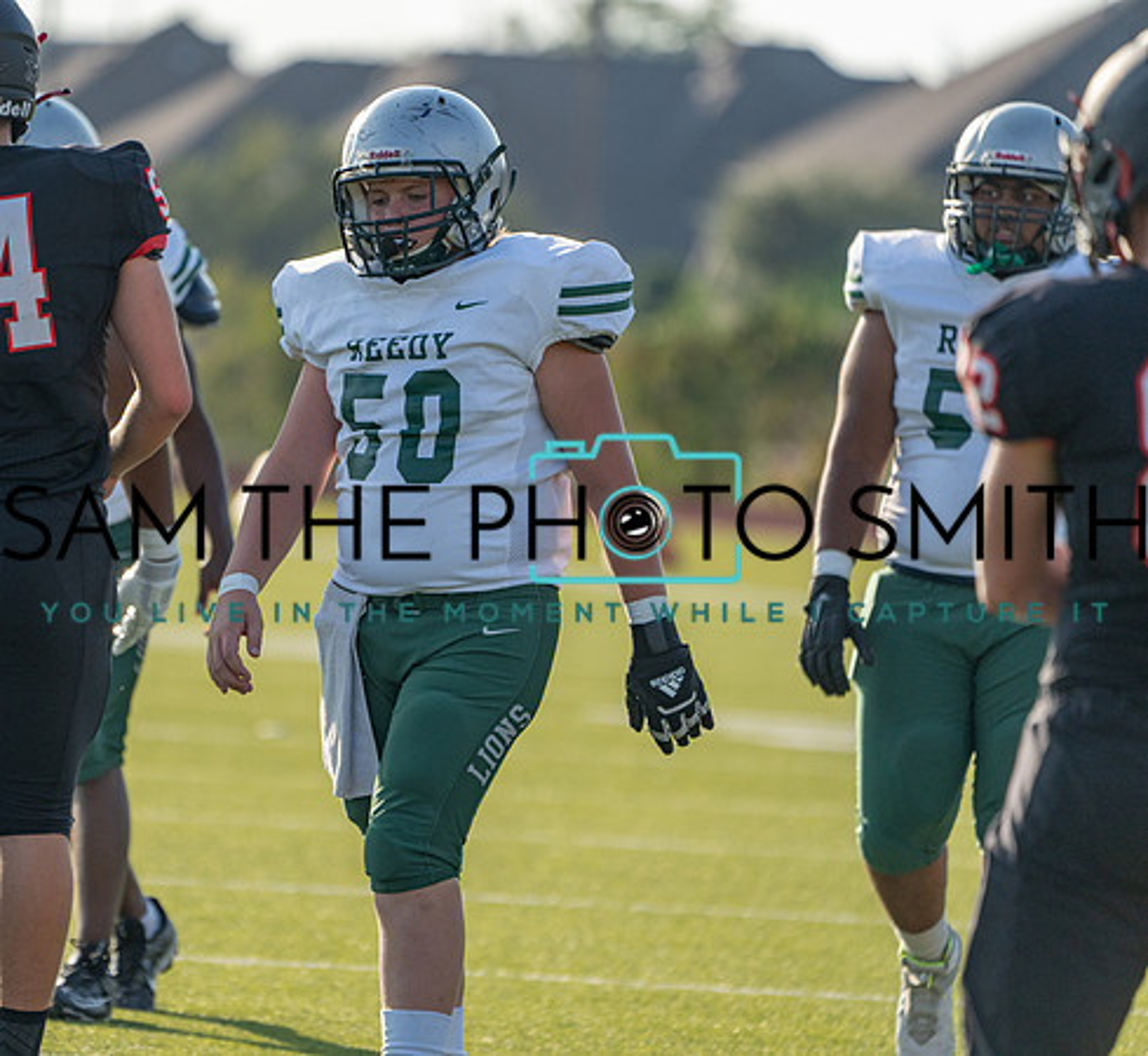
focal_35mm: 490
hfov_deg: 3.7
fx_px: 17682
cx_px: 352
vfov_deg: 3.4
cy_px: 526
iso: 400
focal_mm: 400
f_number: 5.6
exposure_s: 1/1250
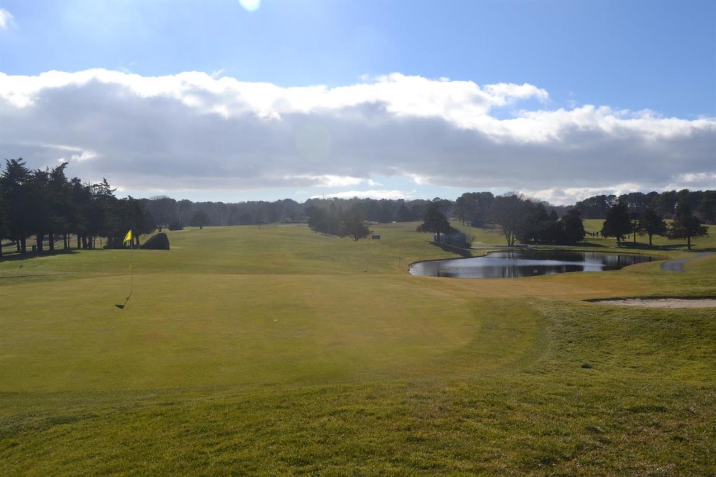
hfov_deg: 57.2
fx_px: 656
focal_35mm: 33
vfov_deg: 40.0
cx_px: 358
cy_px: 238
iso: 100
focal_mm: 22
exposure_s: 1/320
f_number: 9
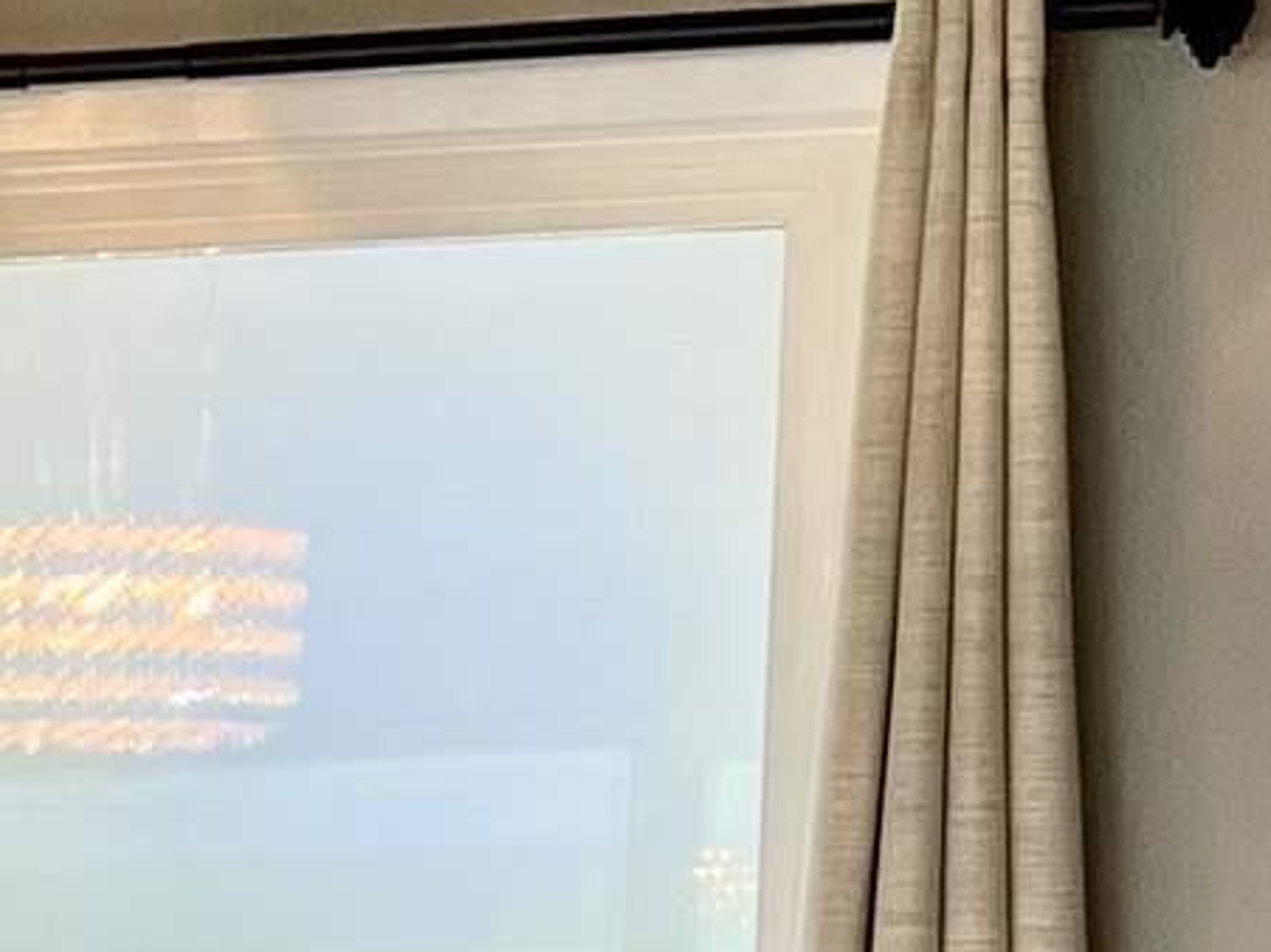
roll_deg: -0.3
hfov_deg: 10.4
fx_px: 6497
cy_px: 1791
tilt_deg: -7.1
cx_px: -1088
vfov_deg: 8.1
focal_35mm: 177
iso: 80
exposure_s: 1/120
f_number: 1.5
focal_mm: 5.7
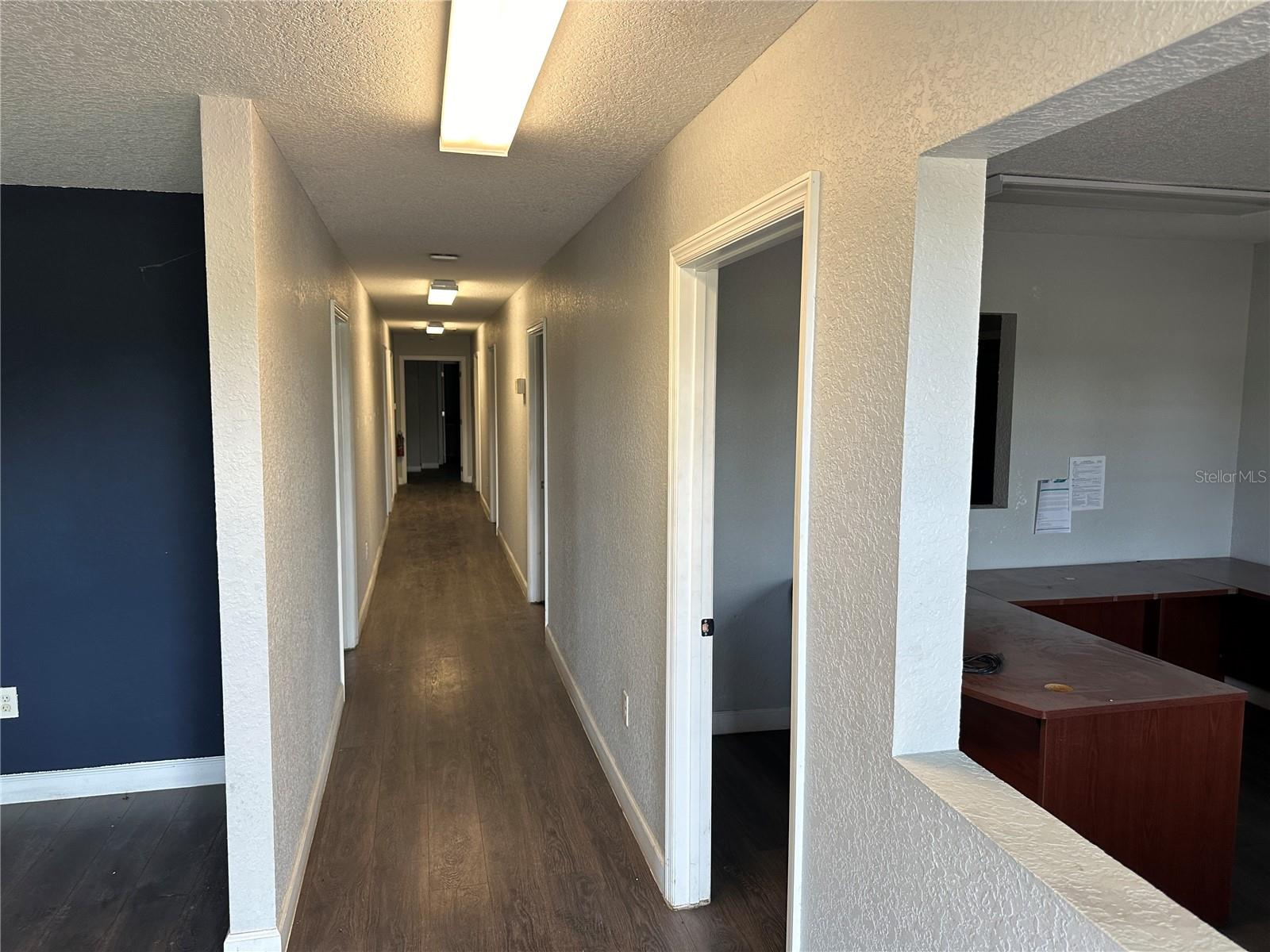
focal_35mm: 24
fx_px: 881
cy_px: 476
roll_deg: -1.1
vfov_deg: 56.8
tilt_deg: -5.9
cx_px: 635
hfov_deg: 71.6
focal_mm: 6.86
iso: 125
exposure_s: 1/120
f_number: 1.78
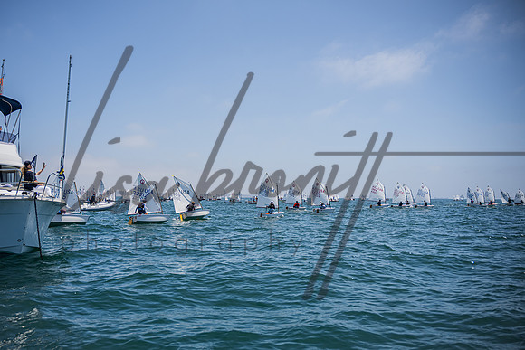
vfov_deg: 42.4
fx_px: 451
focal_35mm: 31
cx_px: 235
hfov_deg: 60.2
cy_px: 193
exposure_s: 1/2000
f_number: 4
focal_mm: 28
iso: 250
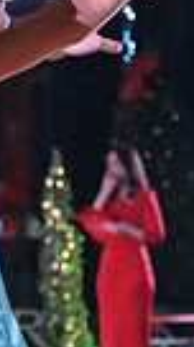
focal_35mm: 291
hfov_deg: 4.1
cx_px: -267
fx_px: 2675
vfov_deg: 7.4
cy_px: 360
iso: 6400
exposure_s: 1/400
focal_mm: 65
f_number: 5.6
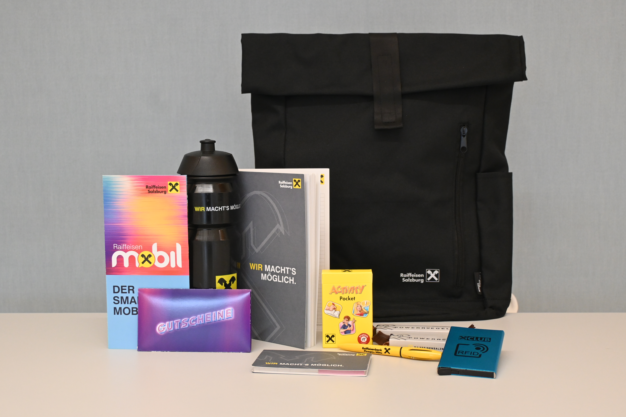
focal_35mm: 47
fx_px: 822
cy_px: 208
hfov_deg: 41.7
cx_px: 313
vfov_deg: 28.5
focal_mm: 31.5
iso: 1400
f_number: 5
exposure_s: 1/125
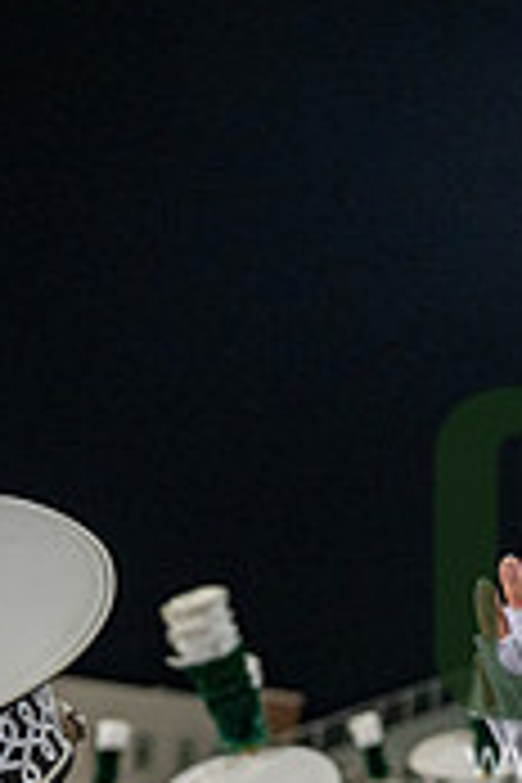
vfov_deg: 25.0
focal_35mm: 80
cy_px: 601
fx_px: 1740
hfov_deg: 15.7
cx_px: 774
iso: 1250
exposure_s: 1/500
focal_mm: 24
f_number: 3.2
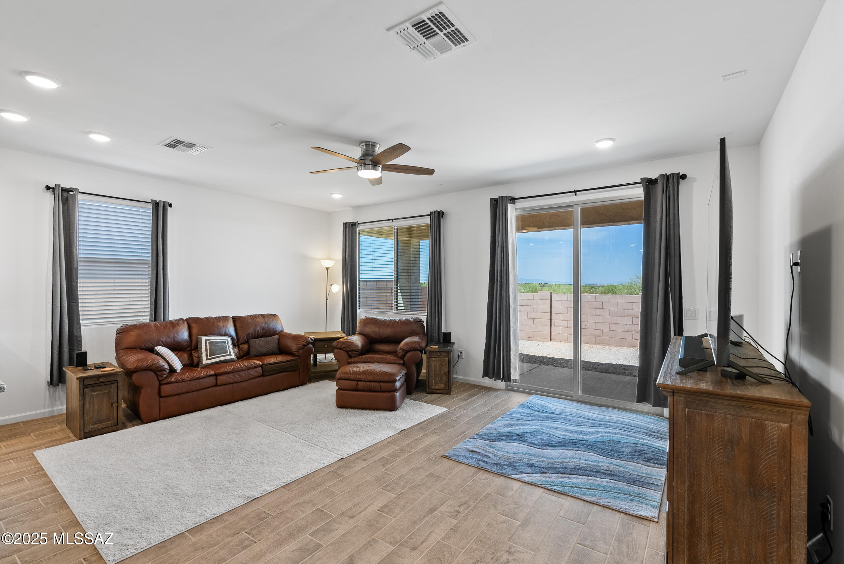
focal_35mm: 16
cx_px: 422
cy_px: 282
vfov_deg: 73.8
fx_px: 375
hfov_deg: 96.7
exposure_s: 1/1.67
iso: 200
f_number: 8
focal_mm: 16
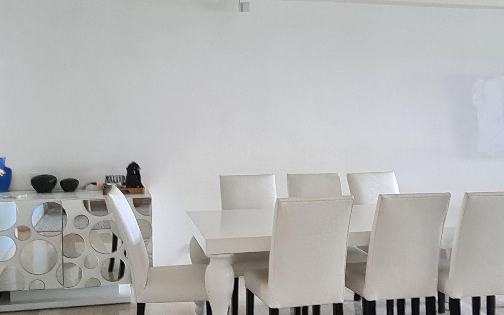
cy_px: 143
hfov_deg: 51.5
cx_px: 256
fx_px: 522
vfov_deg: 33.6
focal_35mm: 38
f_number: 2.2
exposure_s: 1/33
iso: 400
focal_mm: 2.2
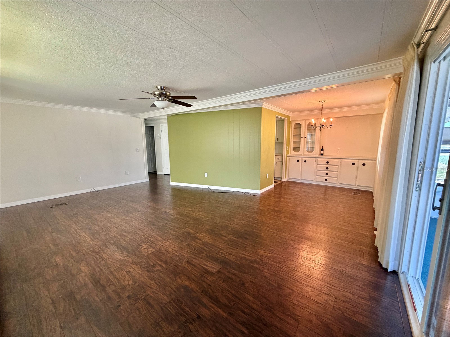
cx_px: 225
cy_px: 168
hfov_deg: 102.1
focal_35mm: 14
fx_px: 182
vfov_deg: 85.7
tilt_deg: -7.5
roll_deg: +0.7
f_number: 2.2
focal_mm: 2.22
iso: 400
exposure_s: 1/60
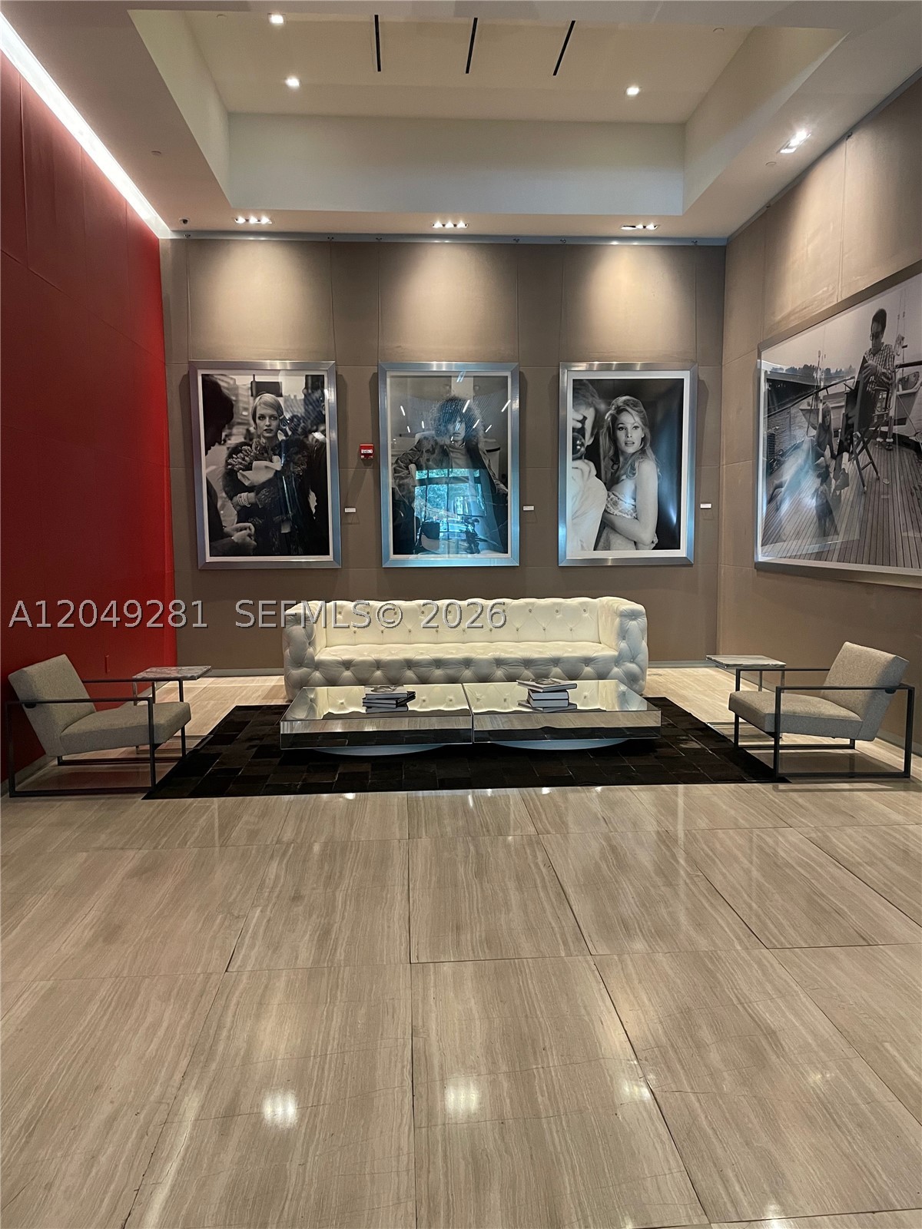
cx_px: 461
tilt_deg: -4.4
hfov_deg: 53.1
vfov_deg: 67.3
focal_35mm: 26
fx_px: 923
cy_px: 614
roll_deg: +1.0
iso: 400
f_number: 1.6
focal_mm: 4.2
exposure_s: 1/60
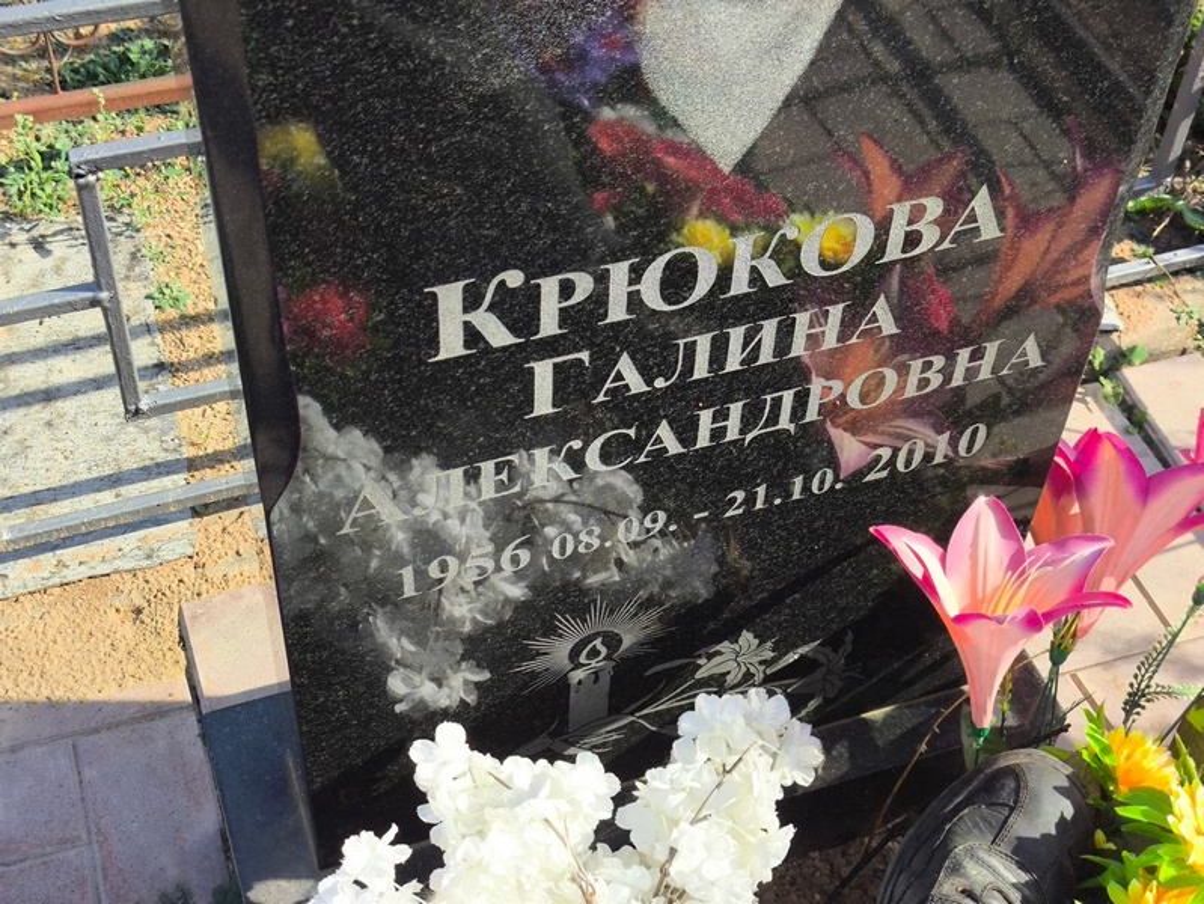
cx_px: 602
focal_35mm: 50
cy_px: 452
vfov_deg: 29.1
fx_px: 1740
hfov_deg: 38.2
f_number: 1.7
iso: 50
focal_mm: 4.71
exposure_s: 1/832
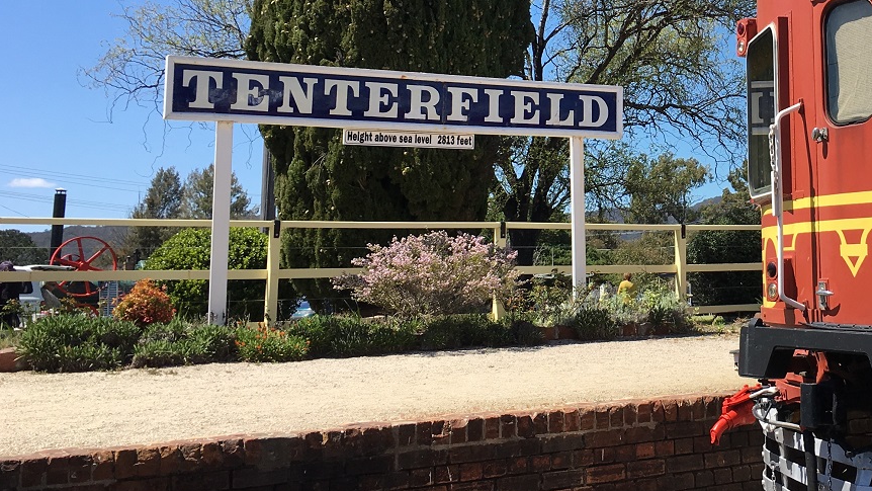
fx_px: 1272
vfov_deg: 21.4
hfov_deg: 36.1
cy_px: 67
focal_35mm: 55
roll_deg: +2.3
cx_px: 742
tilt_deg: +8.1
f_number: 2.2
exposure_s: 1/1183
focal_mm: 4.15
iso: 25
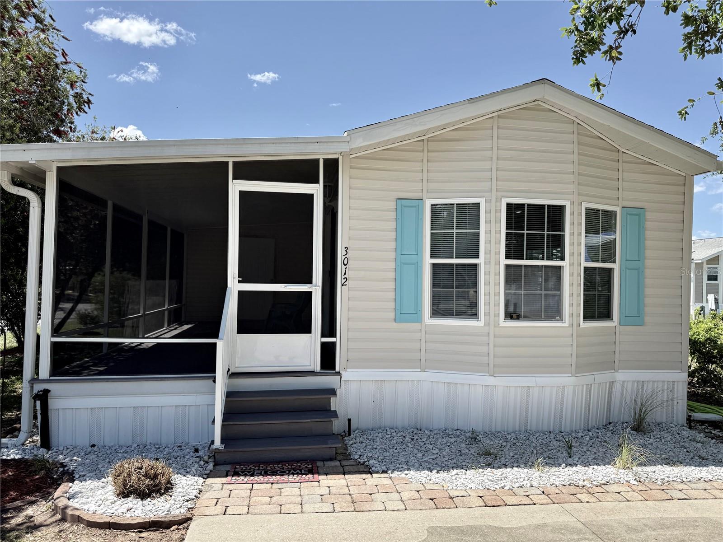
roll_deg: -1.8
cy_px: 271
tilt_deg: +1.5
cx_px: 362
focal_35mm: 24
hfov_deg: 71.6
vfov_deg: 56.8
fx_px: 501
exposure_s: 1/3021
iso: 80
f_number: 1.78
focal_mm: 6.76
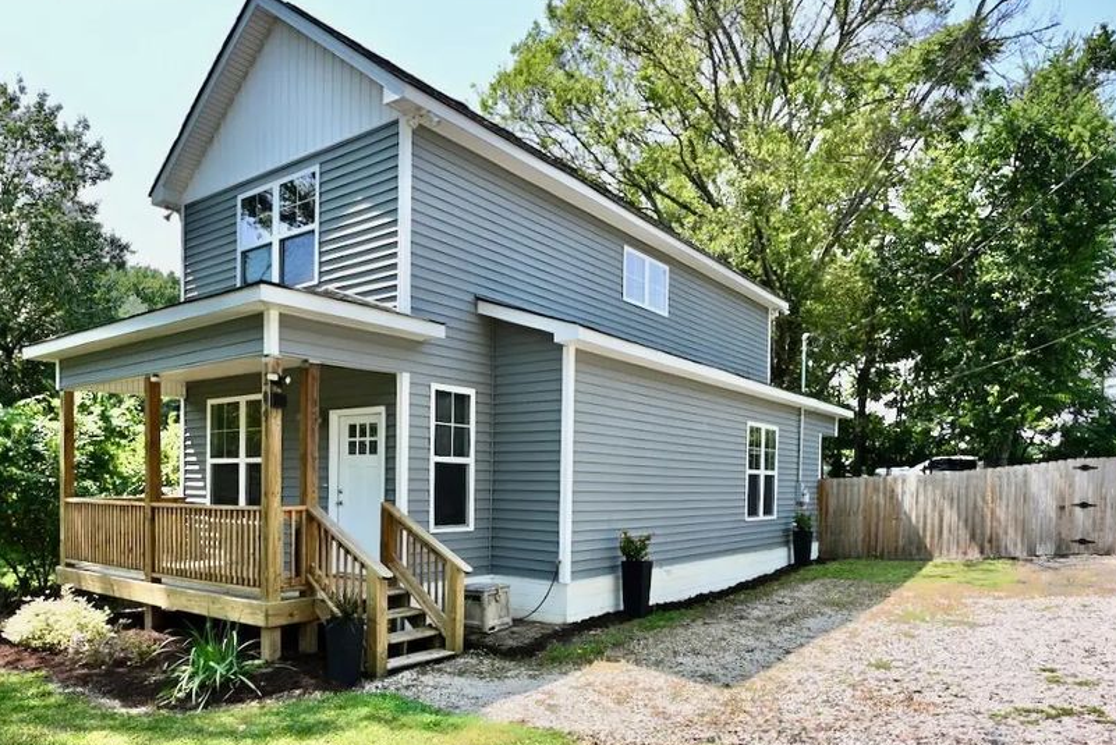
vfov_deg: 54.6
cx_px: 422
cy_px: 457
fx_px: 713
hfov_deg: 74.8
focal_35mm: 23
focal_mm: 12
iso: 100
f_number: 7.1
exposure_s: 1/160
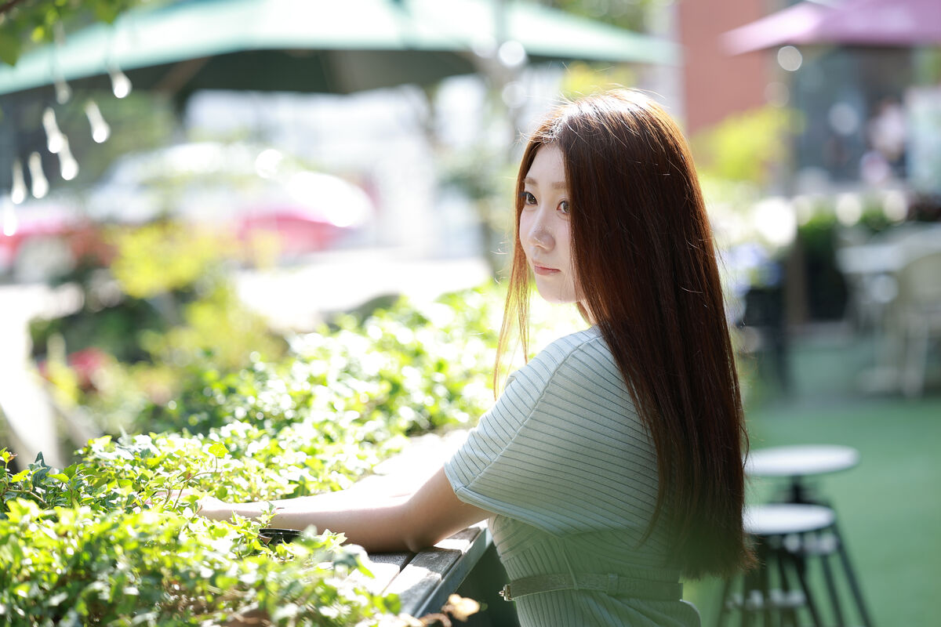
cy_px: 314
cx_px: 470
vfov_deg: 12.3
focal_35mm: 111
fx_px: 2901
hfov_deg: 18.4
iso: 100
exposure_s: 1/250
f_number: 2.8
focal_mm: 111
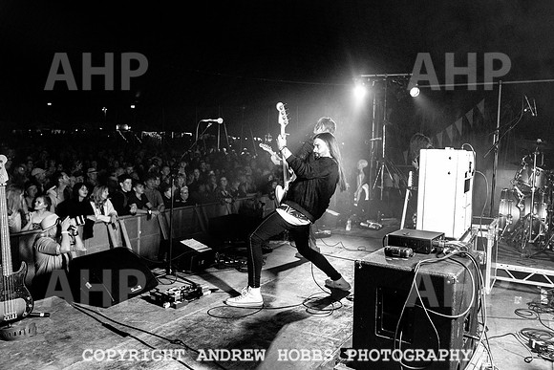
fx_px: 444
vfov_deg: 45.2
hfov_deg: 63.9
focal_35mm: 29
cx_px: 277
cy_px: 185
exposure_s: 1/500
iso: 8000
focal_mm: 28
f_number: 5.6
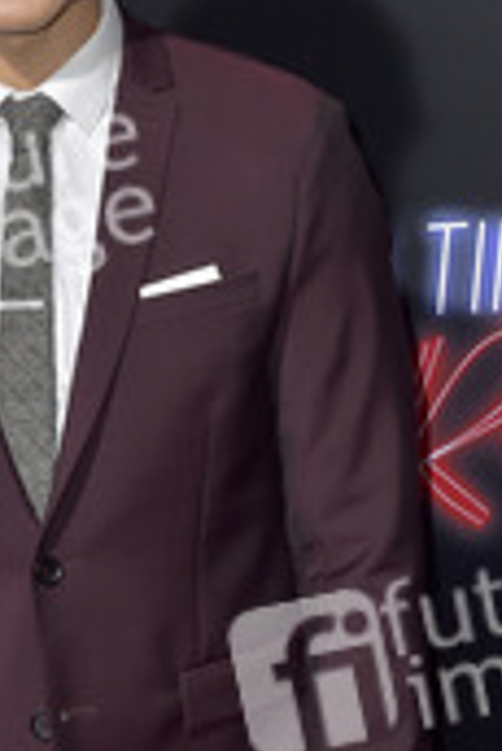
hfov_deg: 10.5
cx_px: 59
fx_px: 2714
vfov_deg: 15.7
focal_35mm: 130
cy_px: 437
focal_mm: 56
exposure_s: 1/250
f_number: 6.3
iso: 250
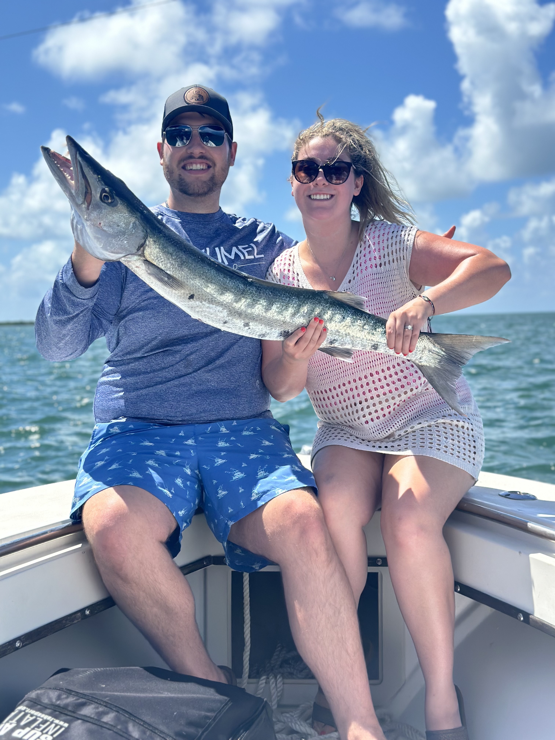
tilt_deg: -2.3
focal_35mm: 48
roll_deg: +2.2
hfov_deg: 30.3
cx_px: 278
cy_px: 370
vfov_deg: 39.7
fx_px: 1026
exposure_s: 1/5882
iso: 80
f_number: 1.78
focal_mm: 6.86
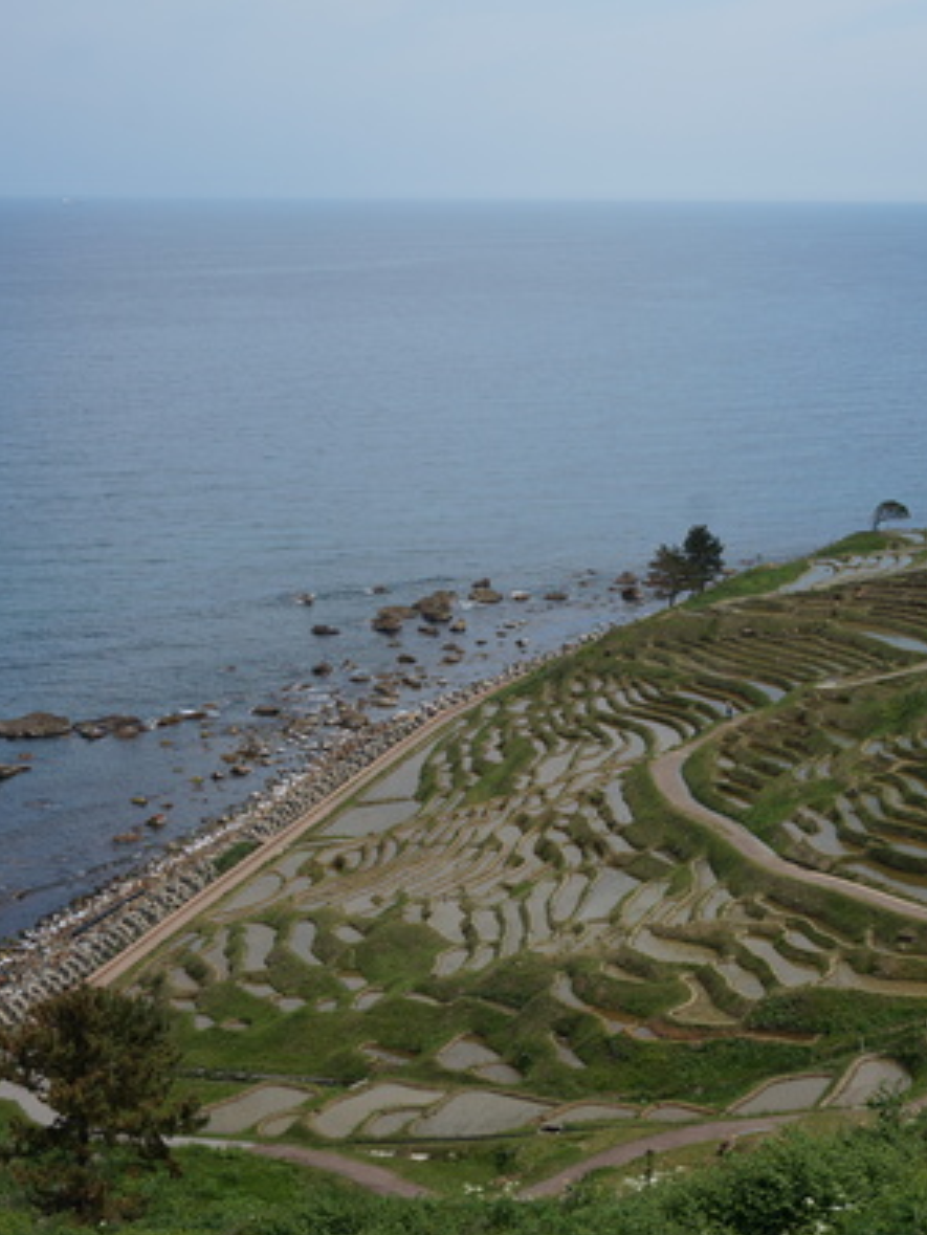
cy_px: 624
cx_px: 804
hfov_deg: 22.6
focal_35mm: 64
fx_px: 2274
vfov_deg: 30.4
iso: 100
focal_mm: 29
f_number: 9
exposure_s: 1/200
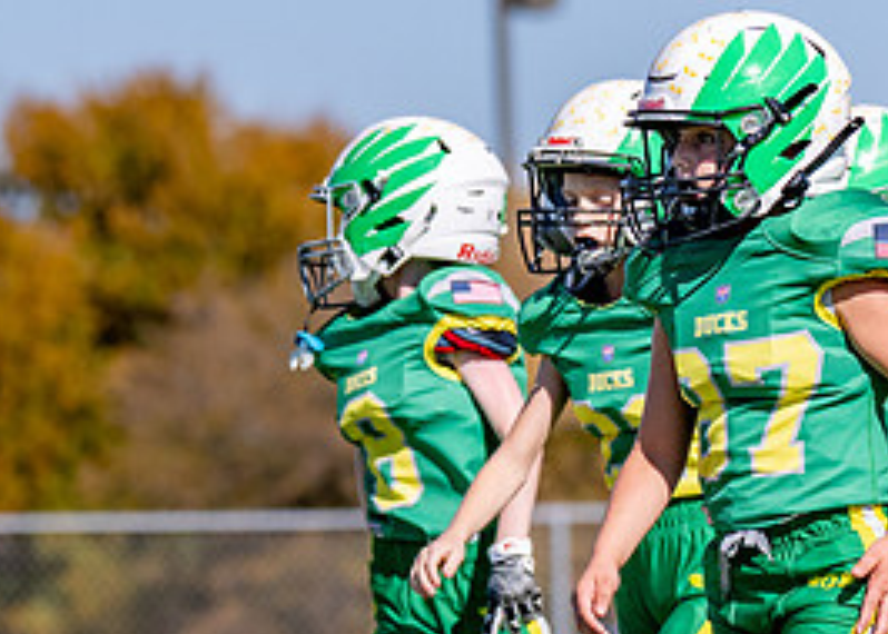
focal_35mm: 455
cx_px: 746
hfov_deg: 4.4
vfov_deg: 3.2
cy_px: 542
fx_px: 11475
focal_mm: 114
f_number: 2.8
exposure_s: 1/6400
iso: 160
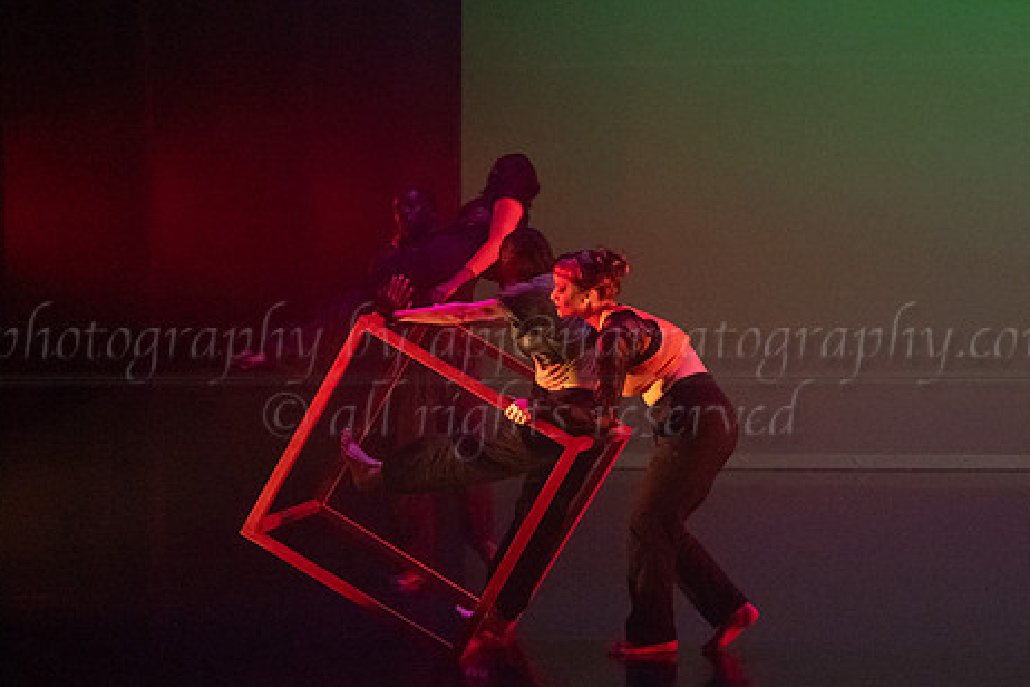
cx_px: 614
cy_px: 316
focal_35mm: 120
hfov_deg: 17.0
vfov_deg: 11.4
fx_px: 3433
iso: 4000
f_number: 3.2
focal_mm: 75
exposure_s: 1/320
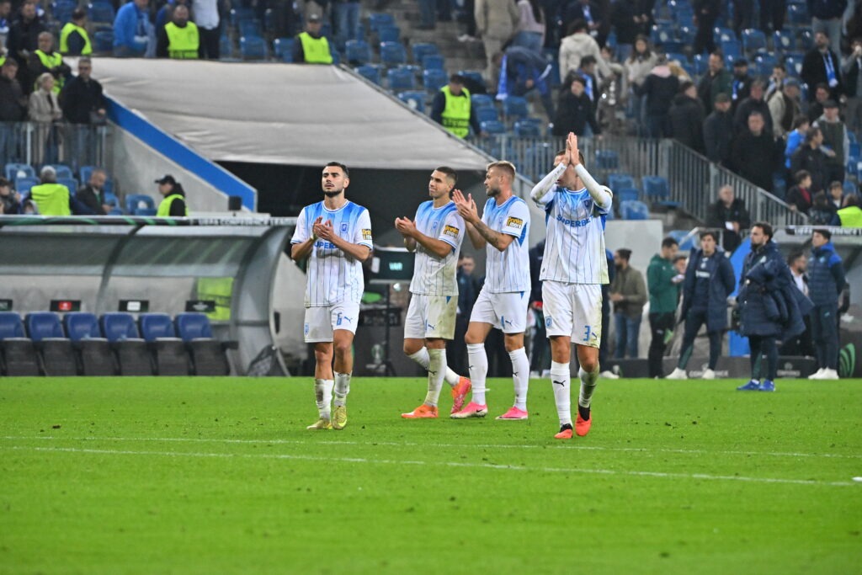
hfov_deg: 6.4
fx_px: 7663
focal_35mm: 320
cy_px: 288
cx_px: 431
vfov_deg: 4.3
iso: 6400
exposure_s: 1/1600
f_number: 6
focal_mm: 320
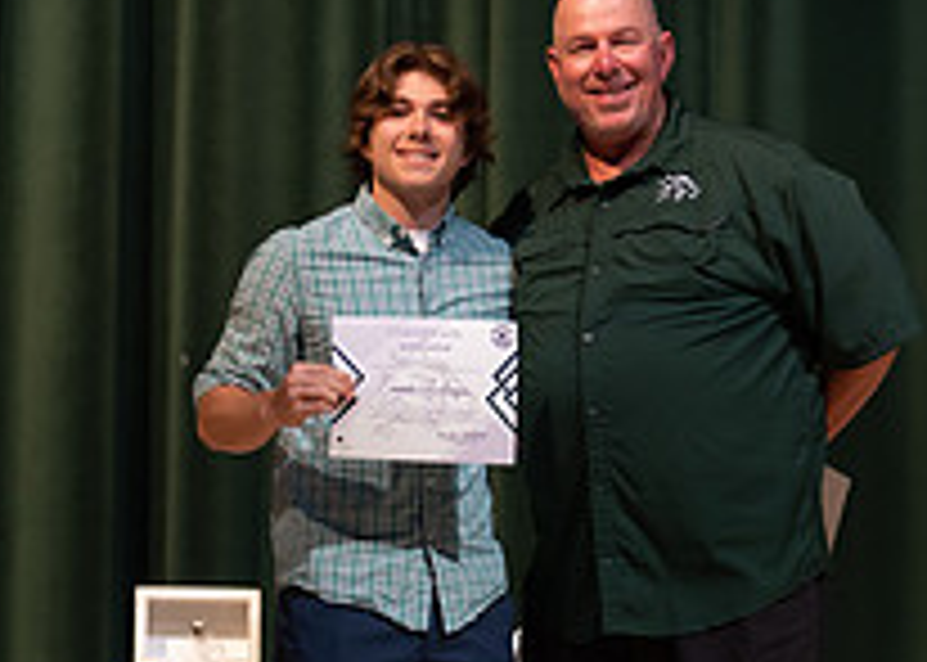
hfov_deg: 13.1
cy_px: 461
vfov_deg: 9.4
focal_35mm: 153
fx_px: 4027
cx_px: 634
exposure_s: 1/320
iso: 500
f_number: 1.2
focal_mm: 50
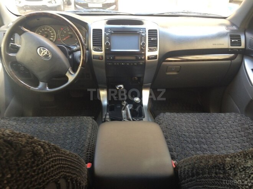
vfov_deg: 48.2
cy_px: 94
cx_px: 126
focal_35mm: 29
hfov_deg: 61.7
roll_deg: -0.5
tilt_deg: -29.9
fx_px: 212
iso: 50
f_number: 2.2
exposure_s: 1/33
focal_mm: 4.15
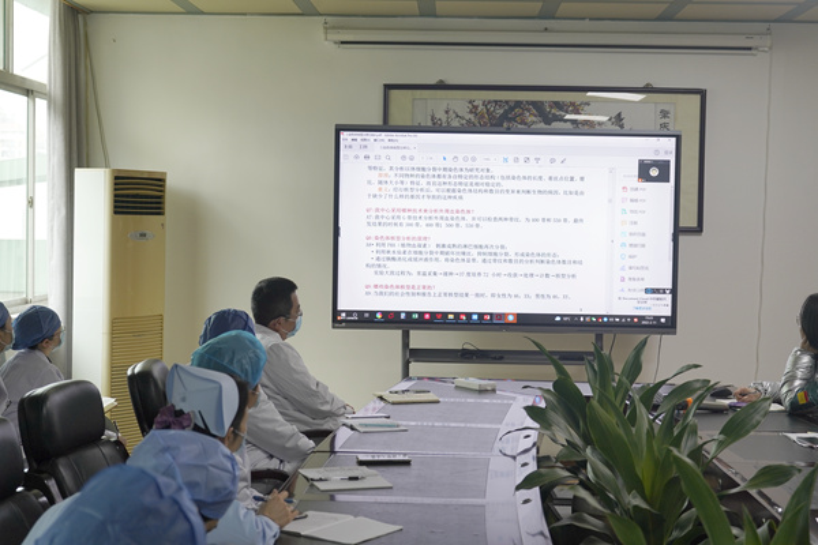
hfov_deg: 33.4
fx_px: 1363
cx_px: 409
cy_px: 272
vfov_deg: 22.6
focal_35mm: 60
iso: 400
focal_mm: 60
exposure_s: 1/60
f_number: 5.6
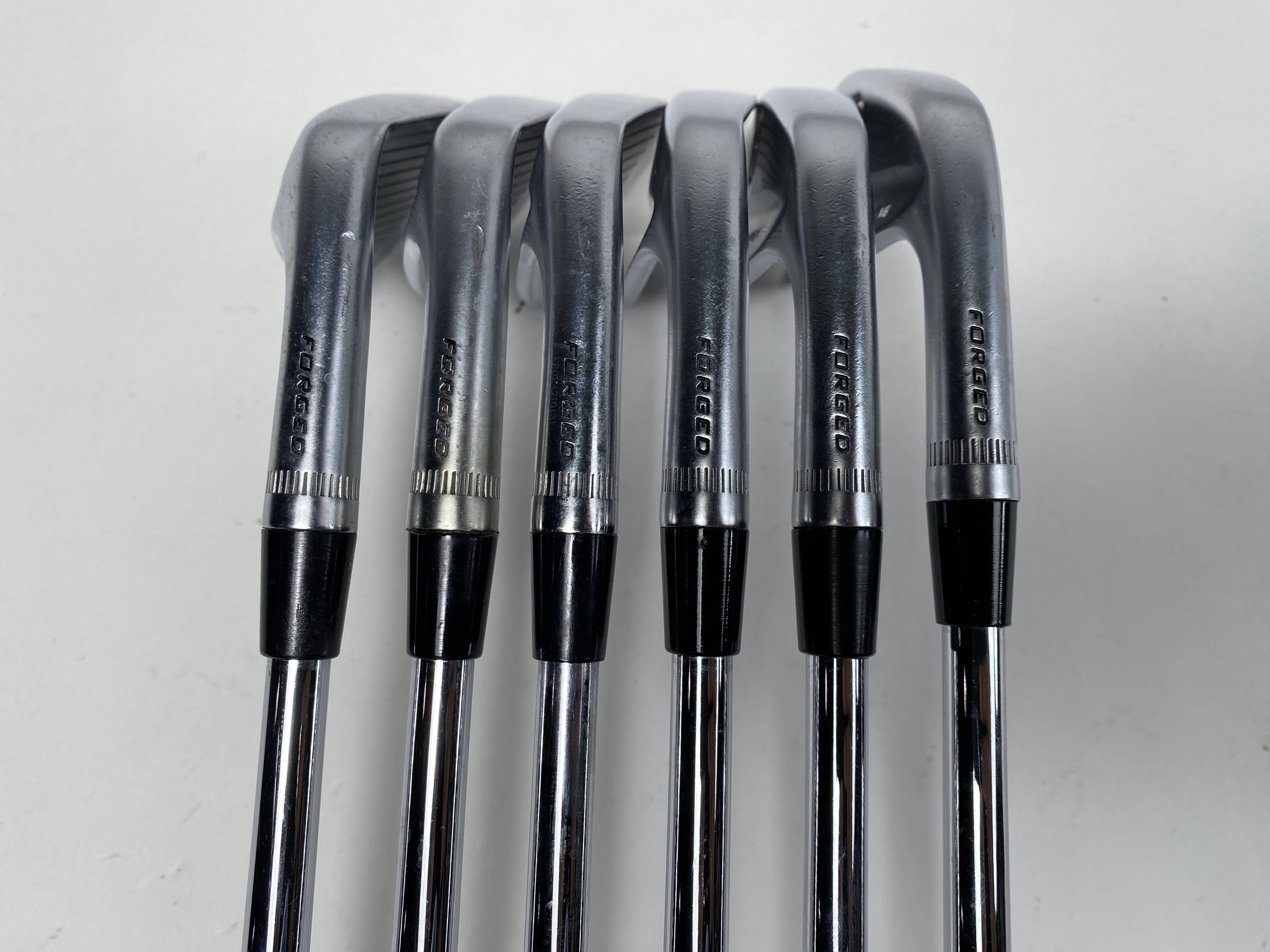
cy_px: 476
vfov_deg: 53.1
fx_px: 954
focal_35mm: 26
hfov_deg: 67.3
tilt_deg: -78.2
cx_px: 635
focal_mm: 4.25
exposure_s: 1/298
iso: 32
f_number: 1.8
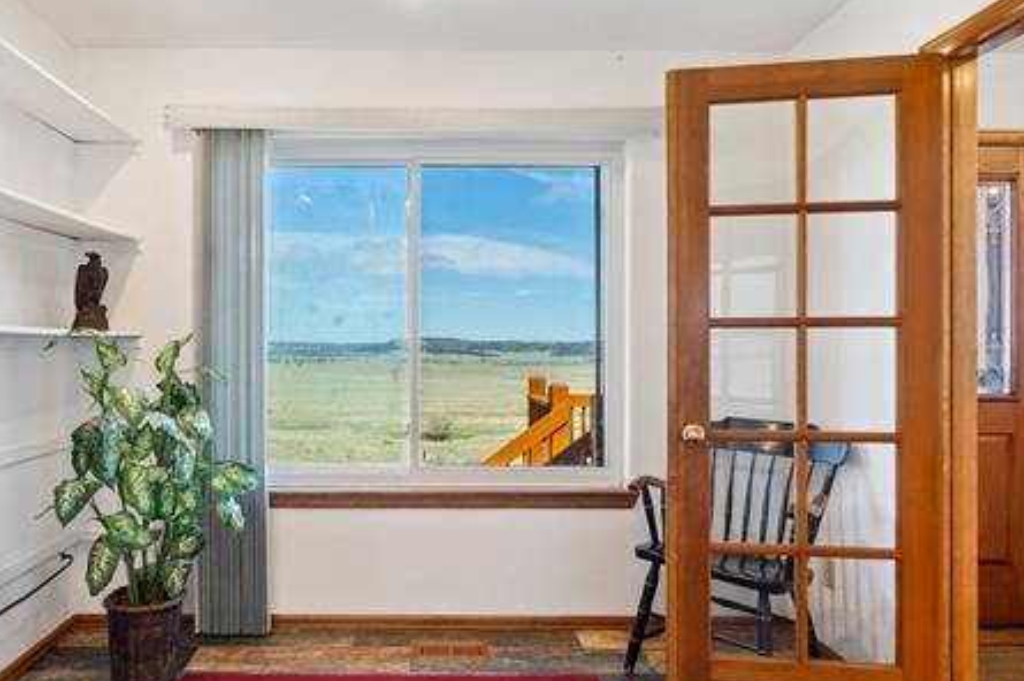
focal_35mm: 23
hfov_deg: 75.5
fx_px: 654
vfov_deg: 55.0
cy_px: 357
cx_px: 423
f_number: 6.3
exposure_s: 1/5
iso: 100
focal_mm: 16
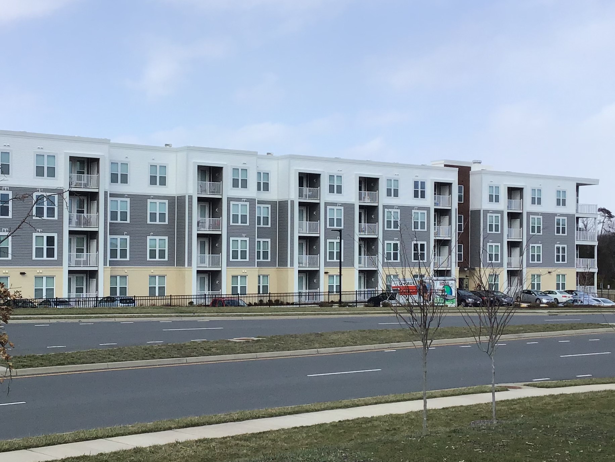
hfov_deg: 58.4
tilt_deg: -3.7
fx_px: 551
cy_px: 231
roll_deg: -0.1
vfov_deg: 45.4
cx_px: 308
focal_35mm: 31
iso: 25
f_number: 2.4
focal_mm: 3.3
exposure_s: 1/1235
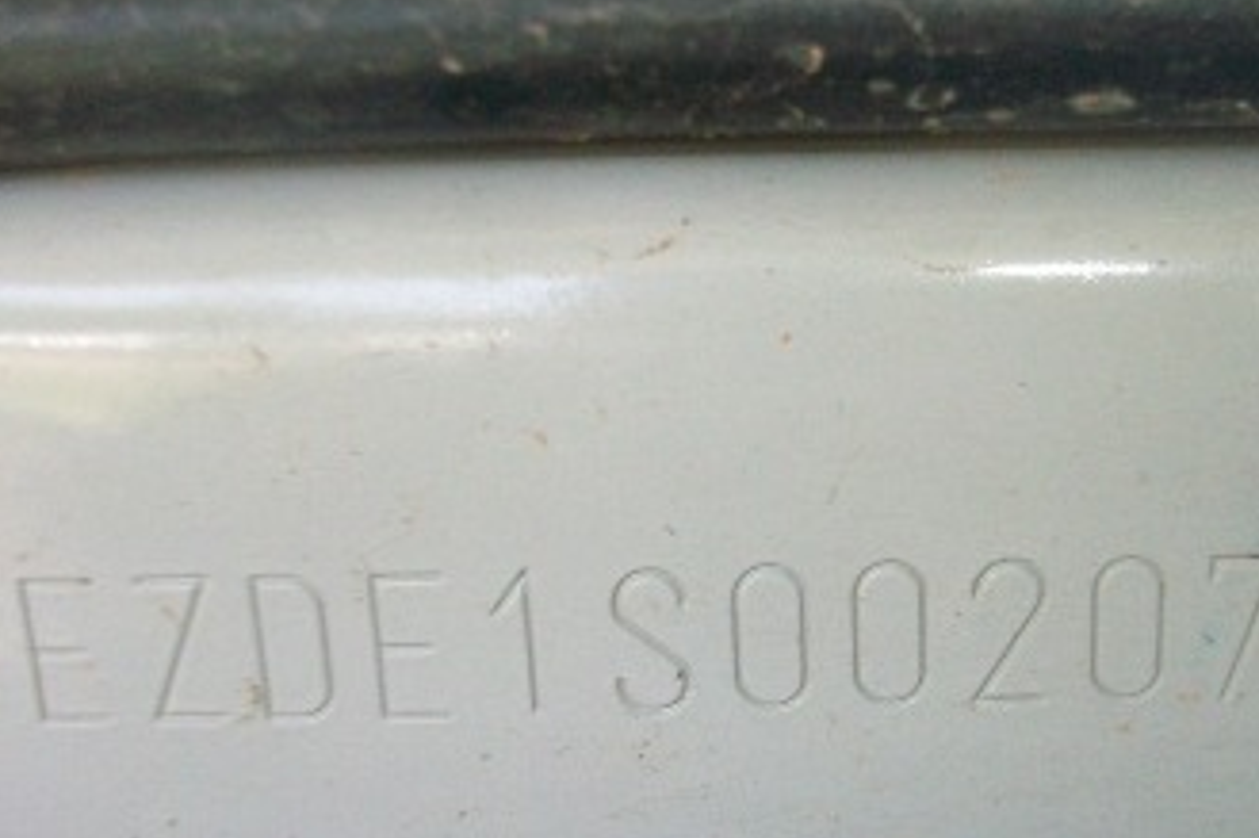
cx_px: 955
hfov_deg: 36.0
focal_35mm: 54
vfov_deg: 24.9
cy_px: 566
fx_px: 1887
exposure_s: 1/100
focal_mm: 5.7
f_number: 2.8
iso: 120
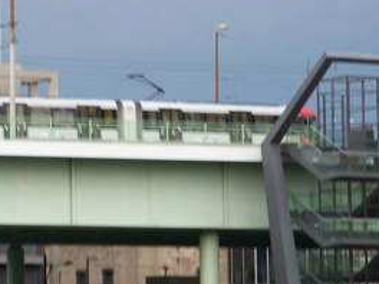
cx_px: -19
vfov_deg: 5.4
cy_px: 76
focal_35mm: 274
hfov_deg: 7.2
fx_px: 3000
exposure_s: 1/50
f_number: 3.6
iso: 200
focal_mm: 23.9
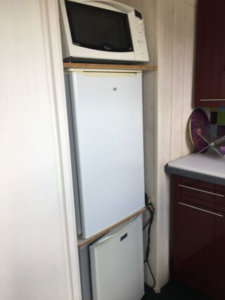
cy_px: 150
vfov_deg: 61.7
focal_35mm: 29
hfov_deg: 48.2
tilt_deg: -13.0
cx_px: 112
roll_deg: +2.3
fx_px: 251
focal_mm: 4.15
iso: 25
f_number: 2.2
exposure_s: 1/100
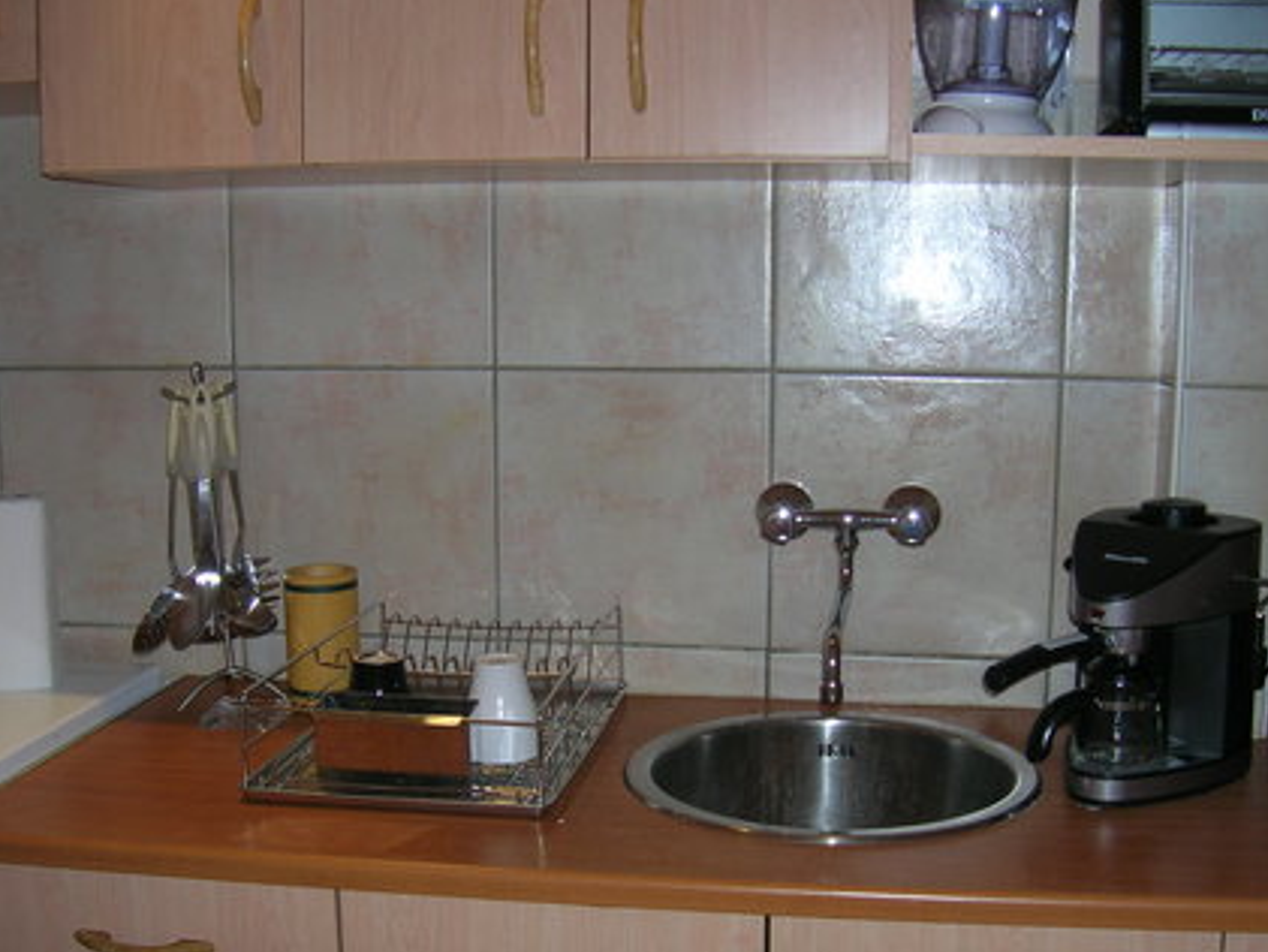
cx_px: 655
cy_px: 590
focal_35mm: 43
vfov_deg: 33.5
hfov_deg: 43.8
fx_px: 1576
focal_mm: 5.7
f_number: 2.9
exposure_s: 1/60.1
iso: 50
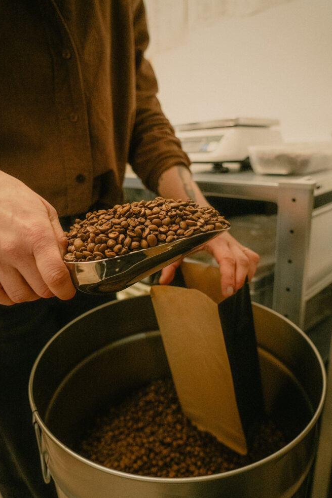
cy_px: 257
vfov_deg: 71.5
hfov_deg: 51.3
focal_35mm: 25
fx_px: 346
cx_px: 160
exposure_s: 1/250
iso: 12800
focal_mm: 24
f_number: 4
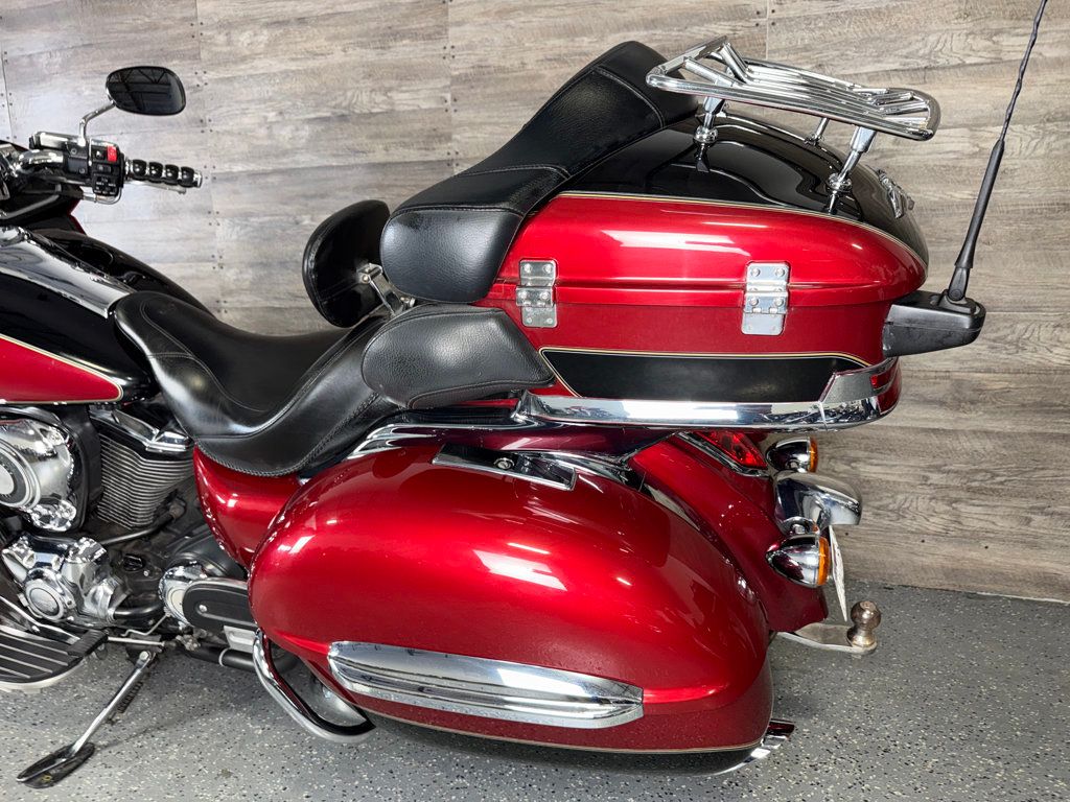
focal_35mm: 24
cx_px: 535
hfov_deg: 71.6
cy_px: 401
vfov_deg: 56.8
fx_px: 742
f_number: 1.78
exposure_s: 1/17
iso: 64
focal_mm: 6.76
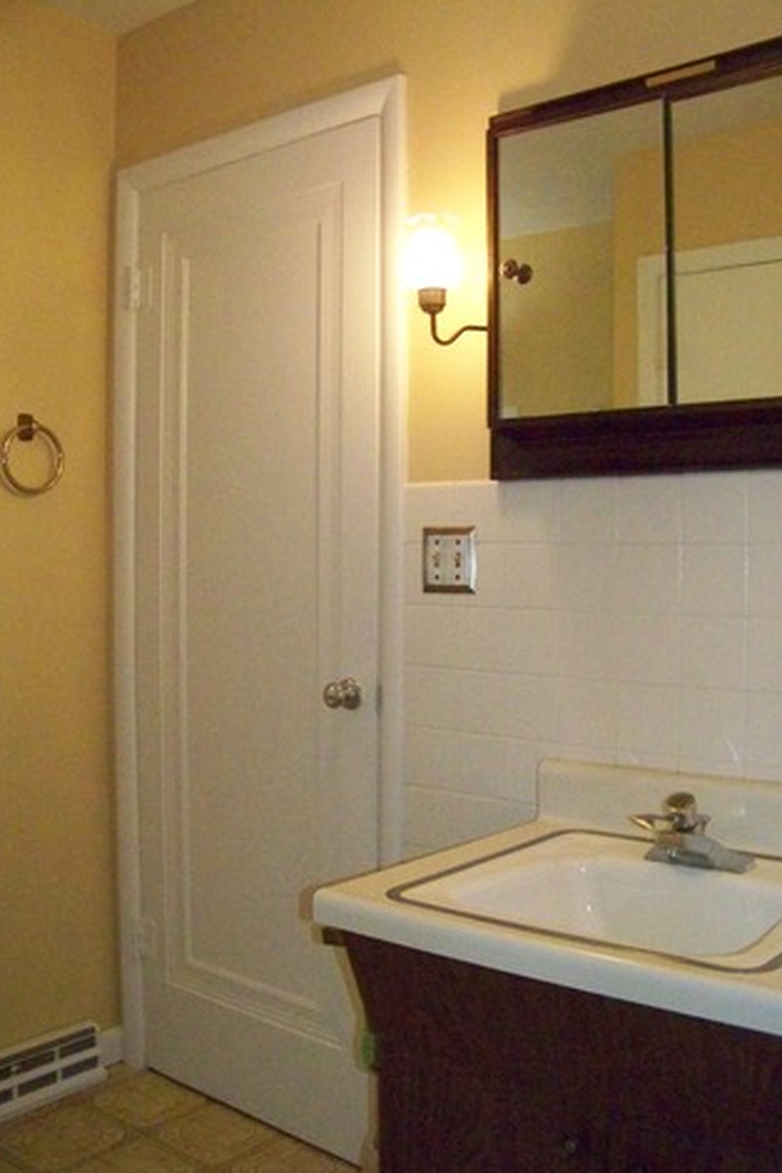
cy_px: 595
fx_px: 1140
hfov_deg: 37.8
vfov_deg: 54.4
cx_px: 411
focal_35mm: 35
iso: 1600
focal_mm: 5.85
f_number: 2.8
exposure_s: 1/500
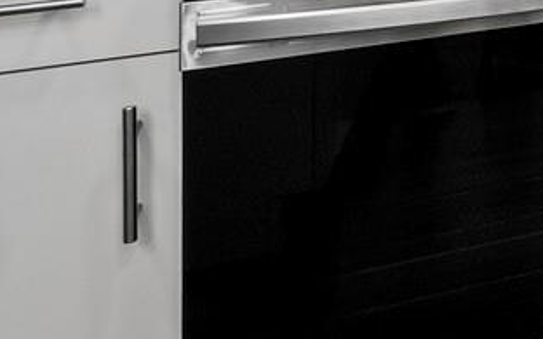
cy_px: -336
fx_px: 1125
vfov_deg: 14.4
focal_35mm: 76
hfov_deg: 14.6
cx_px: 1345
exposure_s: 1/5
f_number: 11
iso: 400
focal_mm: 7
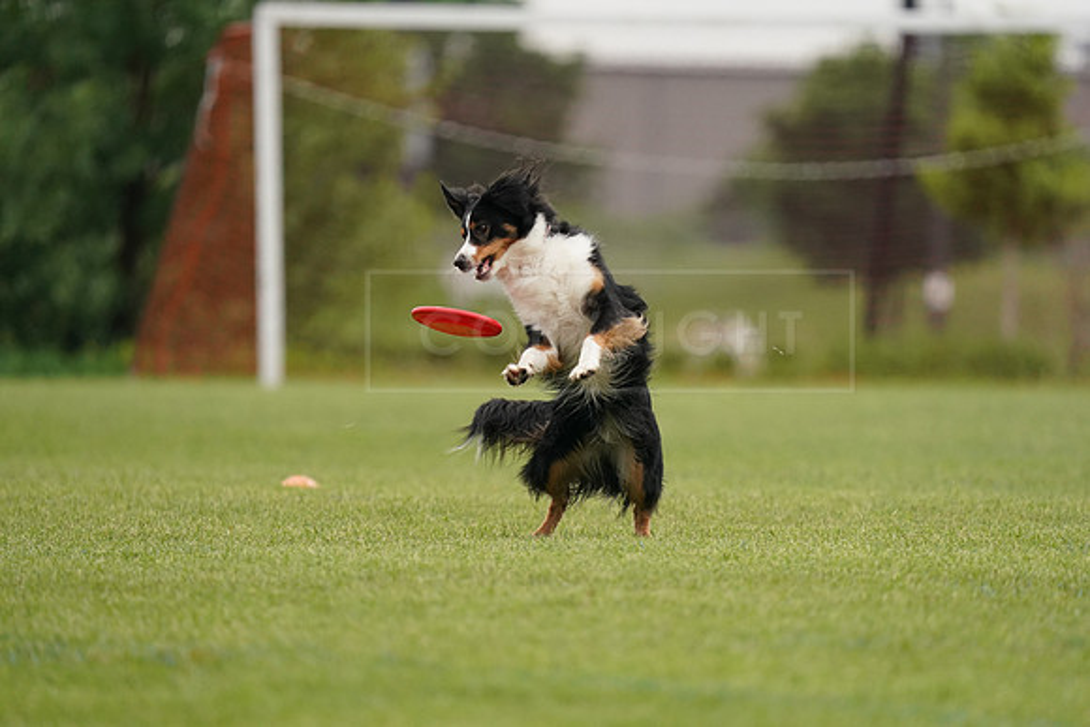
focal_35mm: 600
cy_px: 364
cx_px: 545
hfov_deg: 3.4
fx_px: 18170
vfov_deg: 2.3
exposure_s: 1/4000
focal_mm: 600
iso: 2000
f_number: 6.3
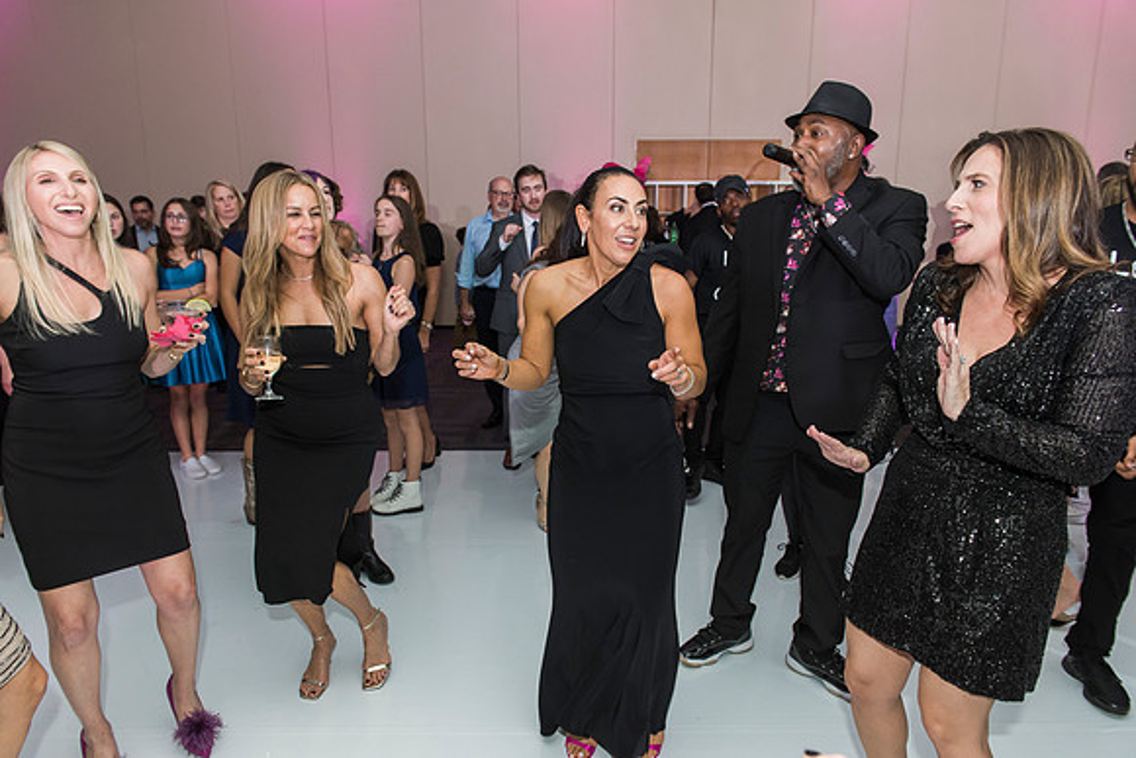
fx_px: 757
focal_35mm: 24
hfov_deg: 73.7
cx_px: 568
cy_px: 379
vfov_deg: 53.2
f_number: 4.5
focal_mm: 24
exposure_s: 1/100
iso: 1000
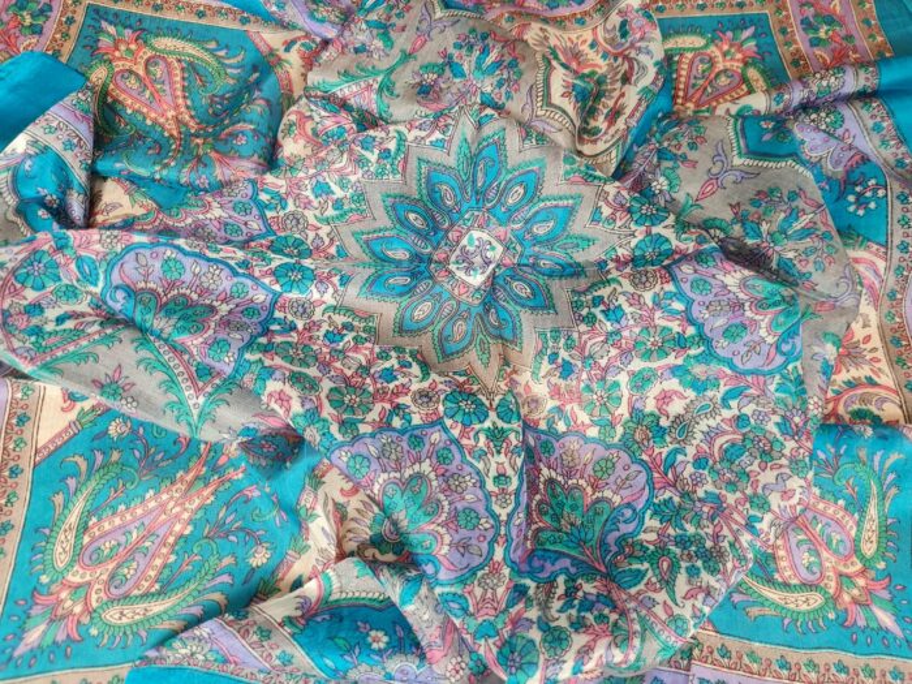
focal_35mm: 26
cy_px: 342
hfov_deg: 67.3
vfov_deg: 53.1
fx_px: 685
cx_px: 456
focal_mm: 5.4
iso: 250
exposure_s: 1/40
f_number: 1.8
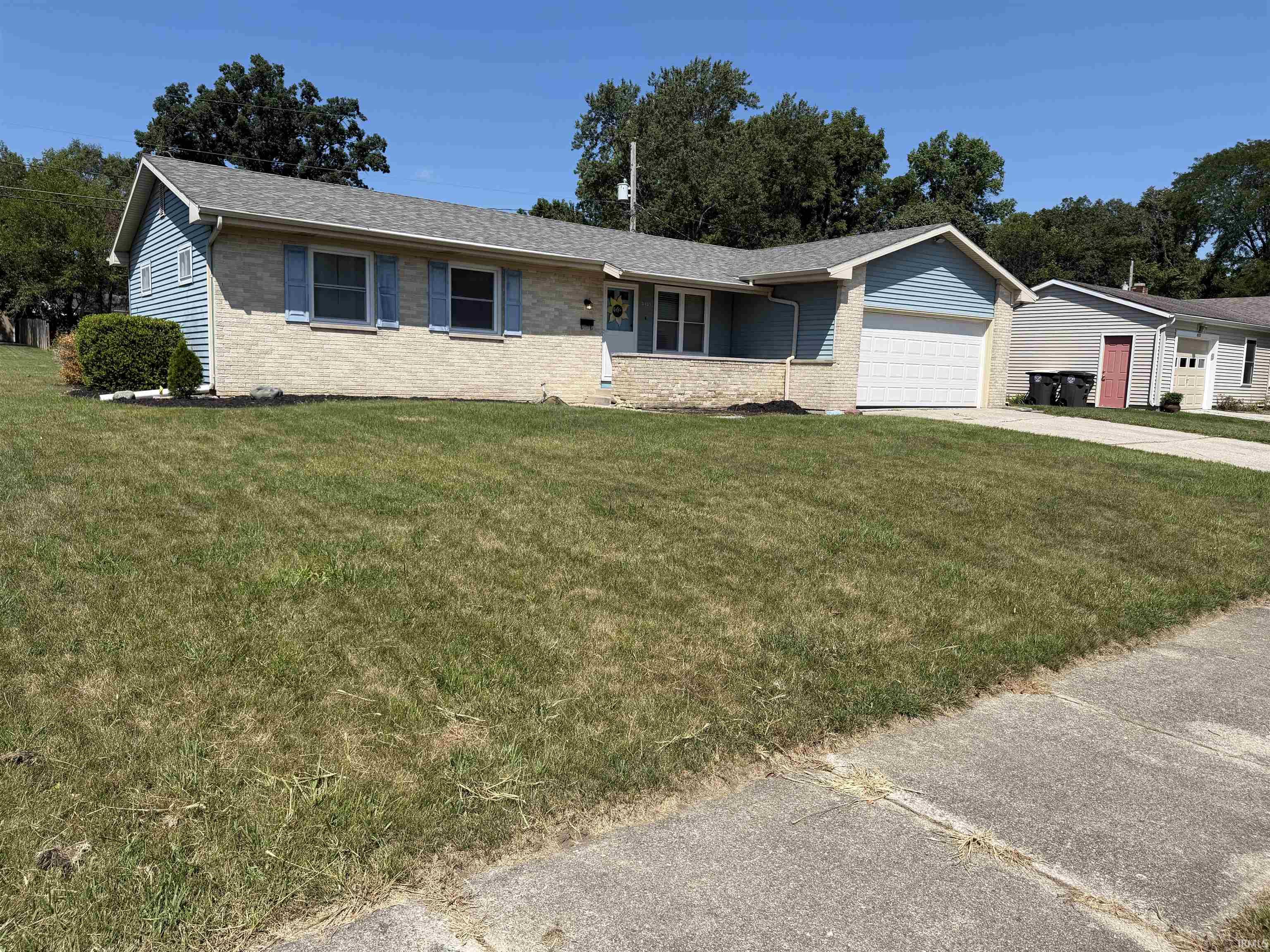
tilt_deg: -6.9
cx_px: 635
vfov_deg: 56.8
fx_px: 881
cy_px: 476
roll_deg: -2.6
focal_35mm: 24
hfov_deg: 71.6
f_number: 1.78
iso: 80
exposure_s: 1/5714
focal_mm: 6.76
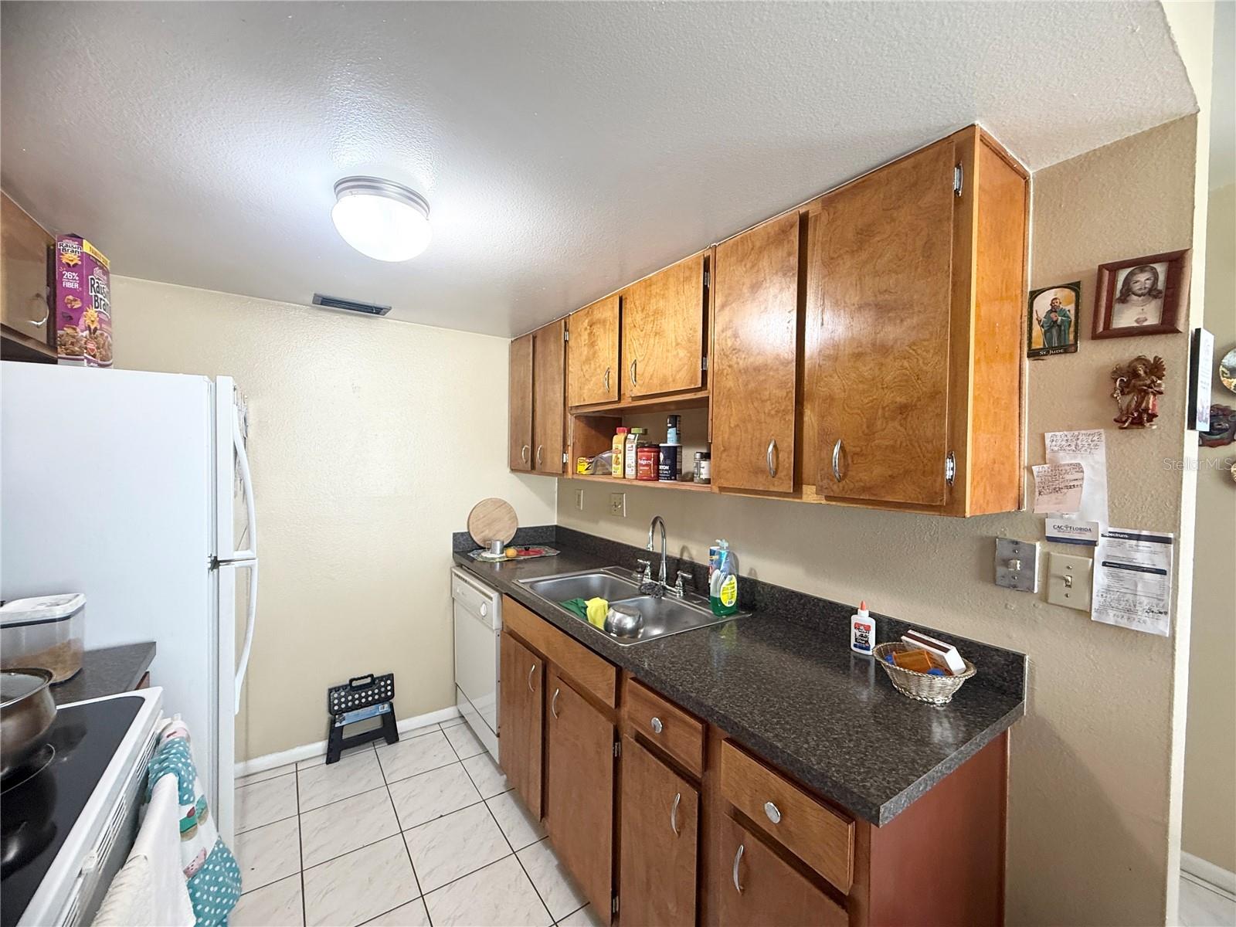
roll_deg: -1.0
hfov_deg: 102.1
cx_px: 618
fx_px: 500
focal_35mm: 14
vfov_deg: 85.7
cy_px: 464
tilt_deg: -0.9
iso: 200
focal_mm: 2.22
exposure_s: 1/60
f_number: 2.2
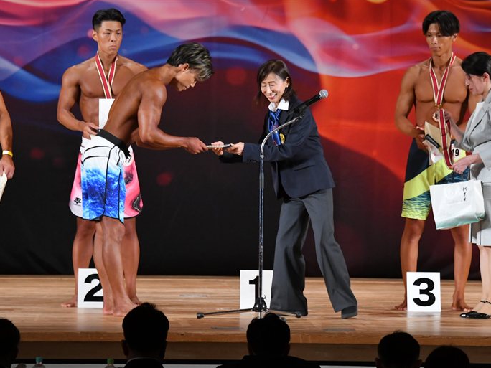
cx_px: 266
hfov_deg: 9.0
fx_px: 3121
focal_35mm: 220
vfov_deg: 6.8
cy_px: 184
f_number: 5.6
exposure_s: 1/400
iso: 3200
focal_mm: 135
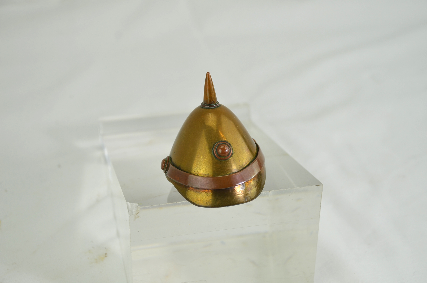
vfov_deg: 17.4
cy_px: 142
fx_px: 923
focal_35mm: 78
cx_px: 214
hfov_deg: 26.0
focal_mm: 52
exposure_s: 1/160
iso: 200
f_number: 6.3
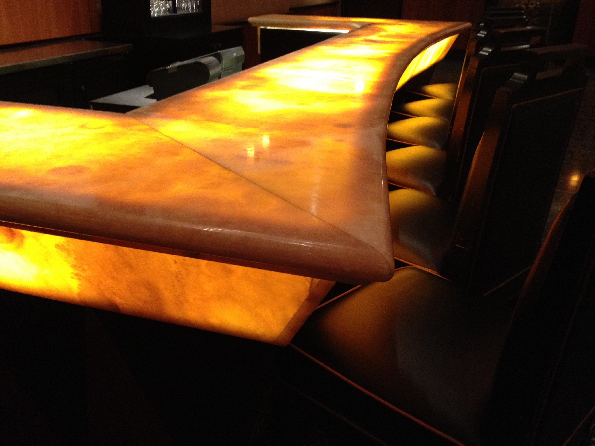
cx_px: 298
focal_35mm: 35
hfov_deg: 52.6
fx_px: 602
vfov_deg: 40.7
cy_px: 223
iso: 320
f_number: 2.4
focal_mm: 4.28
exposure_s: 1/20
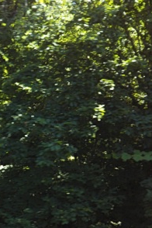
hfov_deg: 18.0
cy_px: 169
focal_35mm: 68
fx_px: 431
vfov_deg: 29.2
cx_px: -73
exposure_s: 1/120
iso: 32
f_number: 2.2
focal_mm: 4
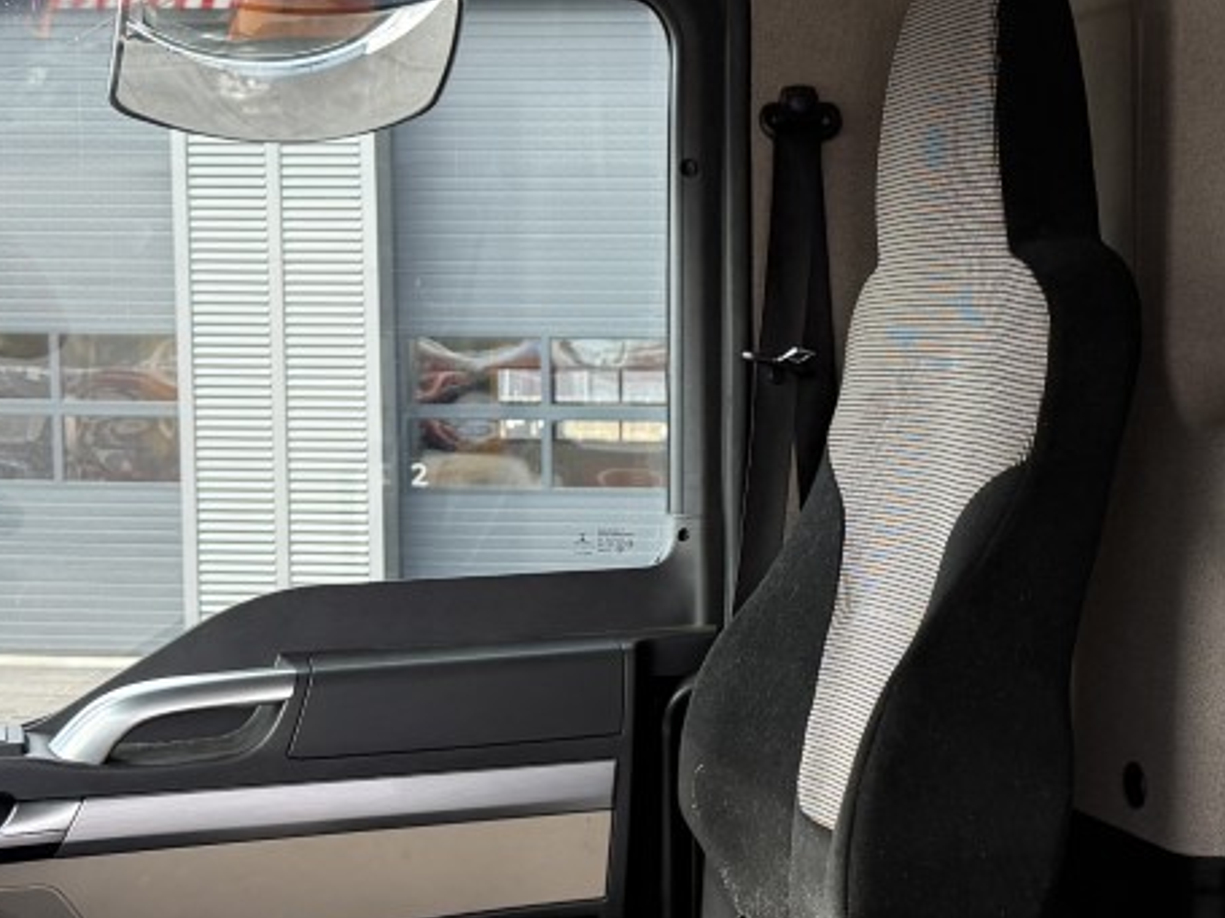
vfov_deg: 19.3
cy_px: 676
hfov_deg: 25.4
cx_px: 886
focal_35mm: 76
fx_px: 2689
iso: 100
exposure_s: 1/445
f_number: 1.78
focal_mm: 6.76
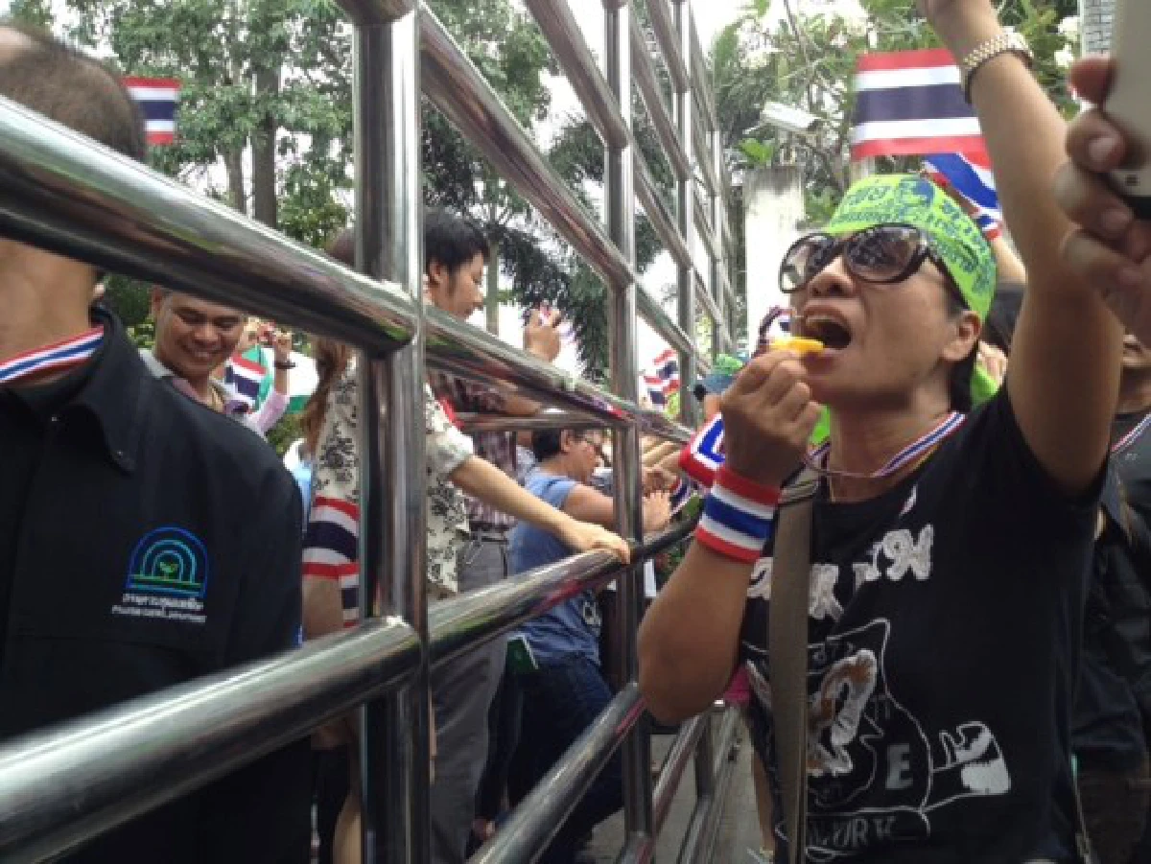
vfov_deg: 40.7
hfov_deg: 52.6
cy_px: 432
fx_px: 1164
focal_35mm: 35
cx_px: 576
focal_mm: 4.28
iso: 50
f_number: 2.4
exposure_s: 1/168
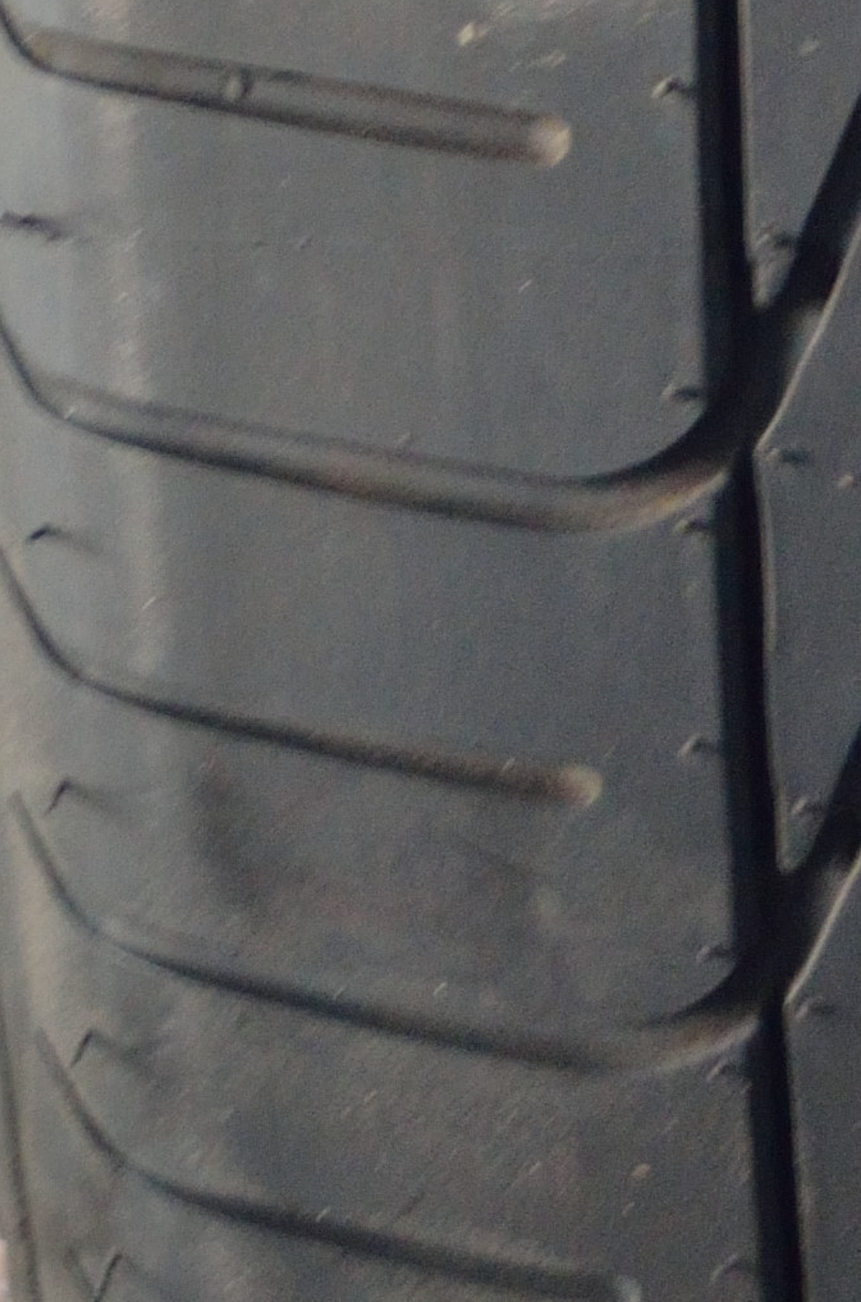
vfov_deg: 8.8
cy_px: -969
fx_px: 8128
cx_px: 1407
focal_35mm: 225
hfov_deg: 6.0
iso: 1100
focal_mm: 31
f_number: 4.2
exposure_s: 1/30
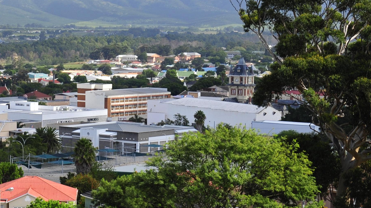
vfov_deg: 9.0
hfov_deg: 15.5
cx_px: -41
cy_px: 87
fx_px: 1328
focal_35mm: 135
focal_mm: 55
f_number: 10
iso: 320
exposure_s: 1/125
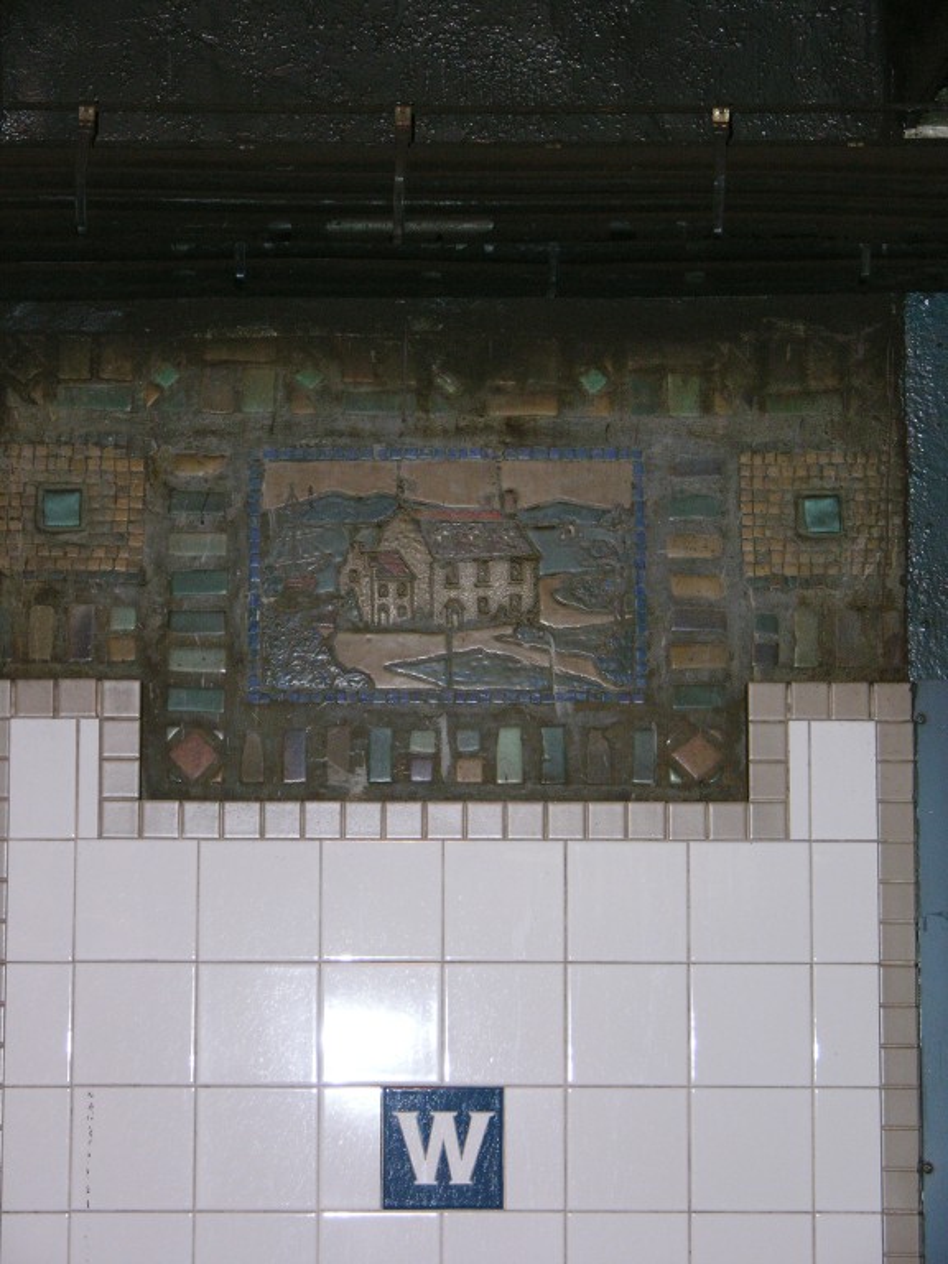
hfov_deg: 13.5
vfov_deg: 17.9
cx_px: 474
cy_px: 632
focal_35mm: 110
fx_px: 4017
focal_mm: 27.3
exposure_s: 1/120
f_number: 3.7
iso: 200
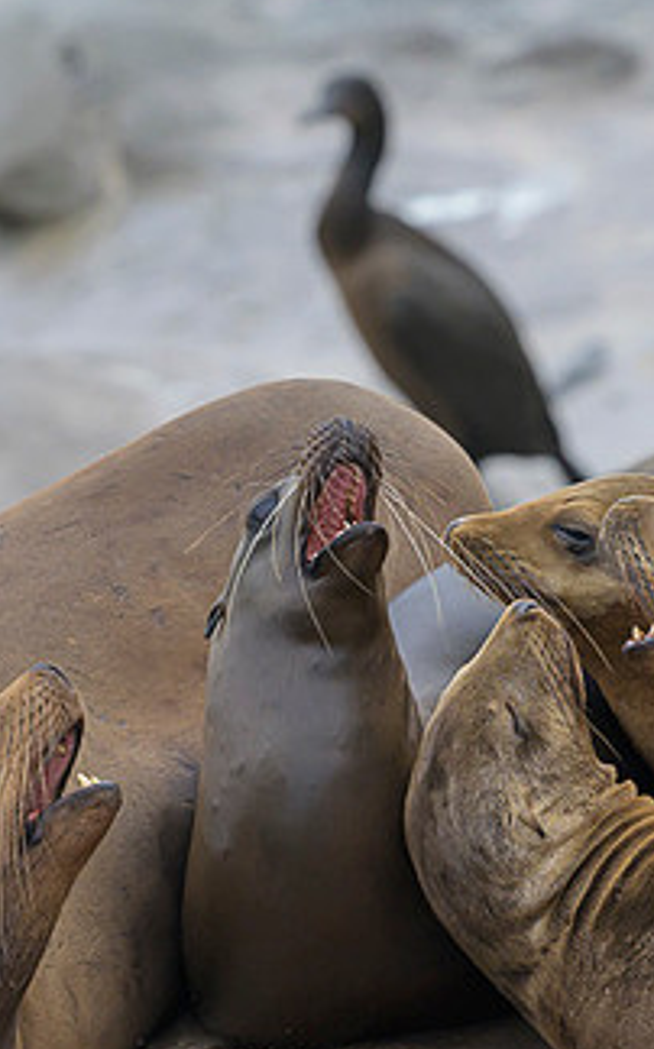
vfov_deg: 2.1
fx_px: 28911
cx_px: 269
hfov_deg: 1.3
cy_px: 494
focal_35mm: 1012
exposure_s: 1/800
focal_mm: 400
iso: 1250
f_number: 4.5
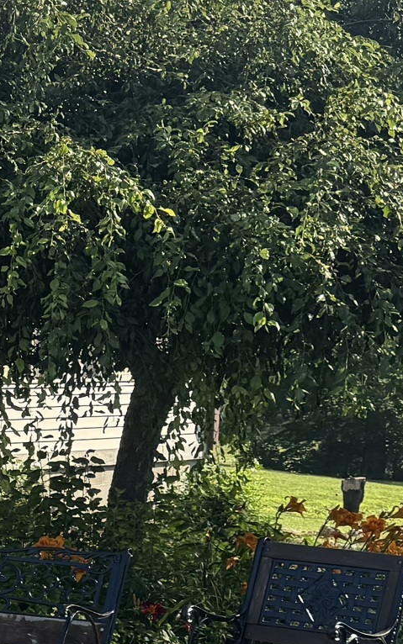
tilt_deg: -6.4
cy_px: 545
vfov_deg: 20.1
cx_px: -621
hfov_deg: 10.6
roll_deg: +0.2
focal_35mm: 102
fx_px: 1792
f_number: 1.78
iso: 80
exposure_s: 1/1172
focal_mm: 6.76
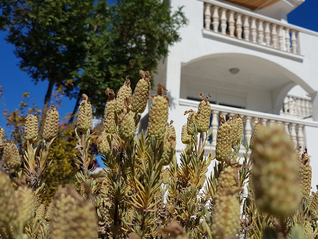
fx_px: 322
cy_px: 91
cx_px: 211
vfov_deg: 40.4
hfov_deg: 51.7
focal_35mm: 35
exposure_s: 1/4592
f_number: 1.7
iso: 40
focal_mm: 4.2
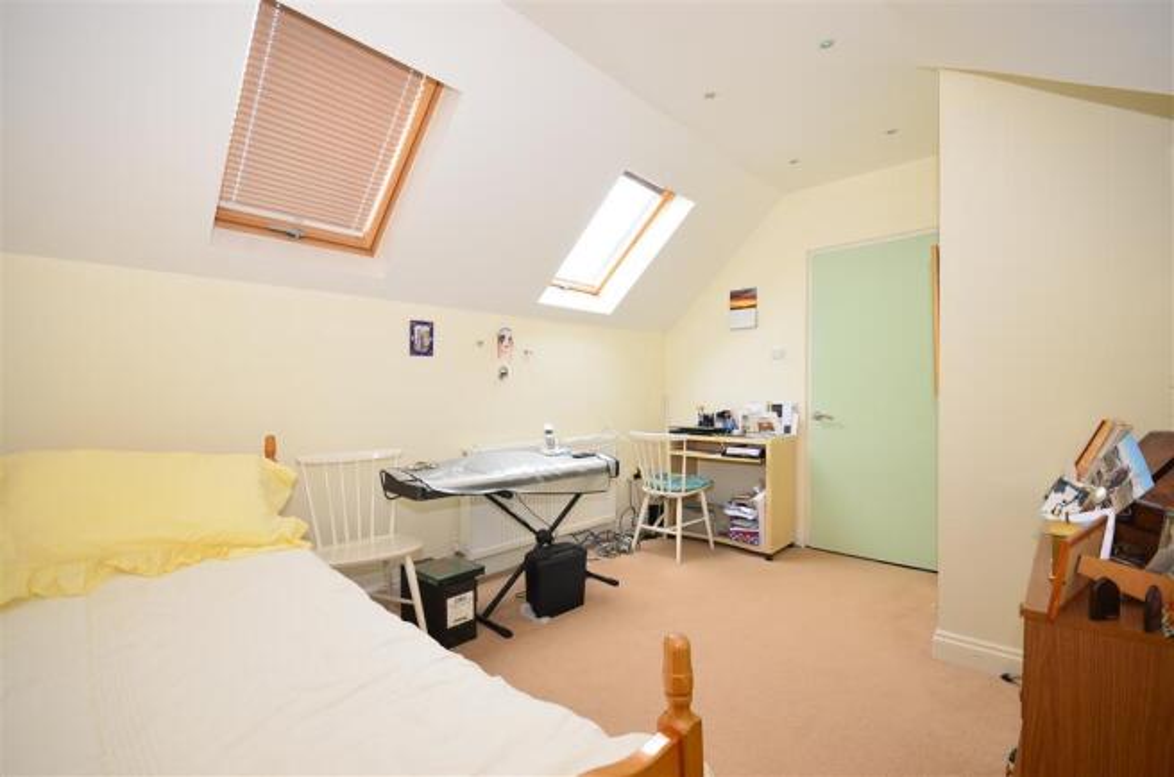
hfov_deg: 100.5
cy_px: 388
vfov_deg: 77.0
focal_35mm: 15
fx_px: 488
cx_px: 587
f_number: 8
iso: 200
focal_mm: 10
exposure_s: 1/15
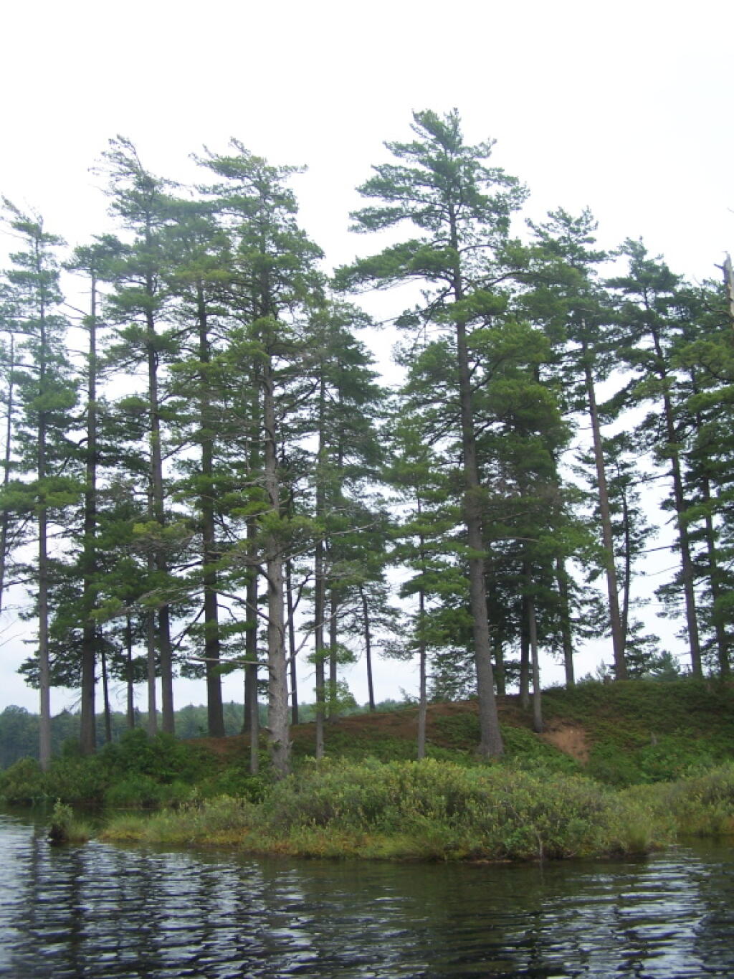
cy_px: 490
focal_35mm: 38
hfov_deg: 37.7
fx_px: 1074
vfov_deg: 49.0
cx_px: 367
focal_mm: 6.3
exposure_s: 1/500
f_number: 2.8
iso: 80
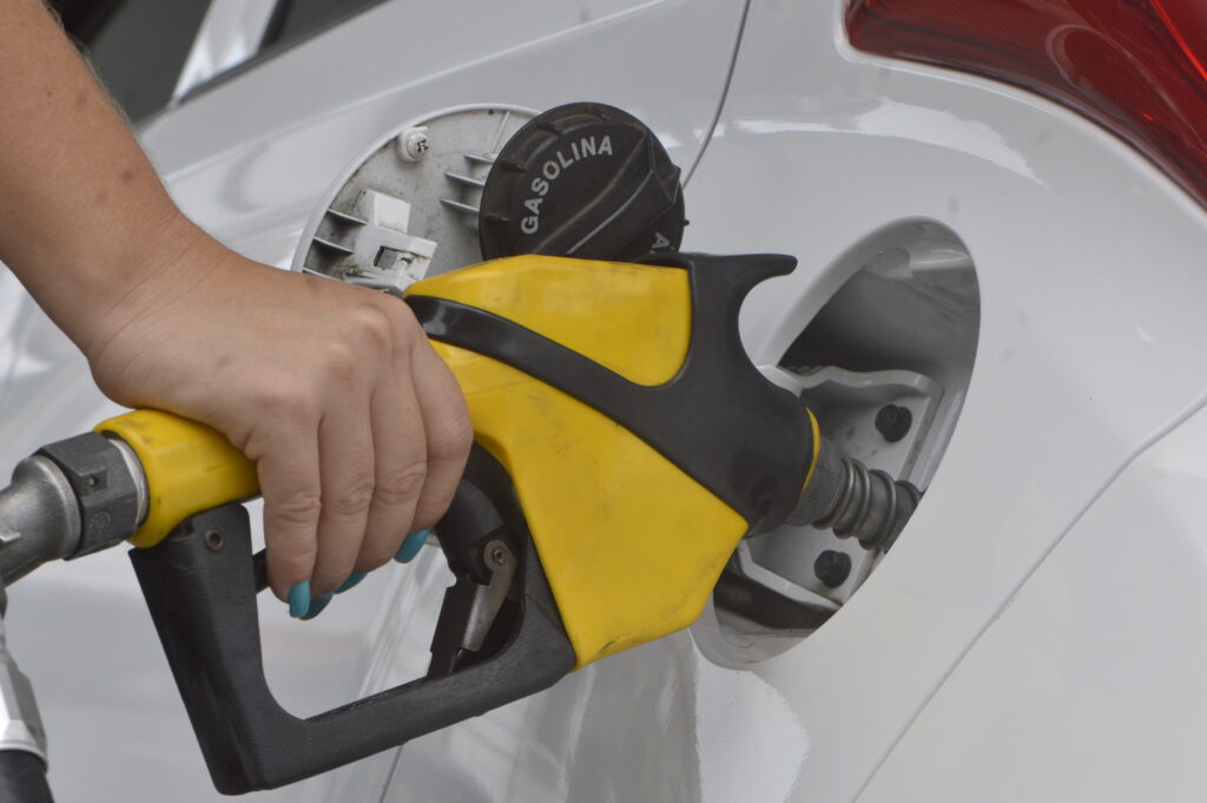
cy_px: 402
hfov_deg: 12.5
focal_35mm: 165
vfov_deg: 8.3
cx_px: 604
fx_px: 5527
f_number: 13
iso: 400
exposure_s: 1/200
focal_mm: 110
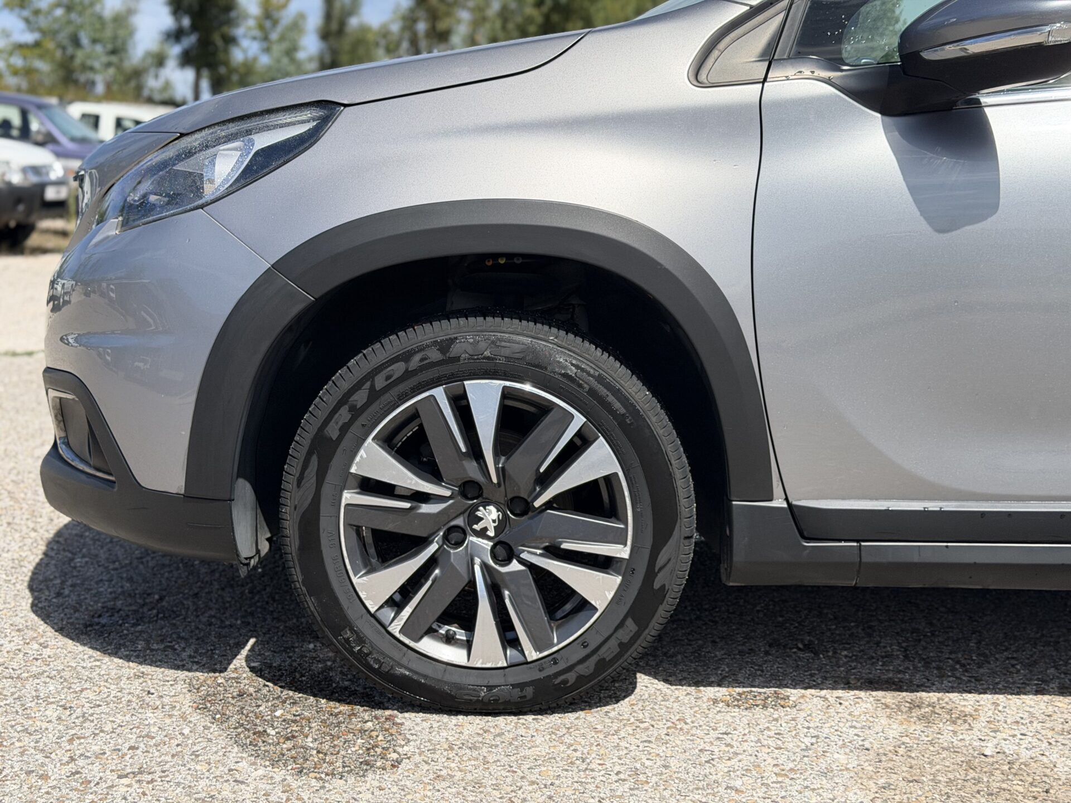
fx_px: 1485
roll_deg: -0.2
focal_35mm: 48
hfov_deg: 39.7
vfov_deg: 30.3
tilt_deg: -3.3
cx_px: 536
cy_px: 402
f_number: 1.78
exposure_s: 1/5587
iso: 100
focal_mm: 6.76
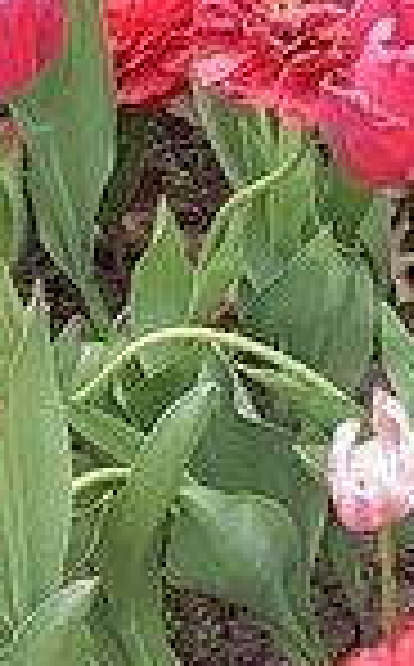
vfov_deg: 12.7
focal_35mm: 155
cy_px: -392
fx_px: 2809
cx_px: 940
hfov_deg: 7.9
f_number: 1.9
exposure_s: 1/258
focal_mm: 2.91
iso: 40
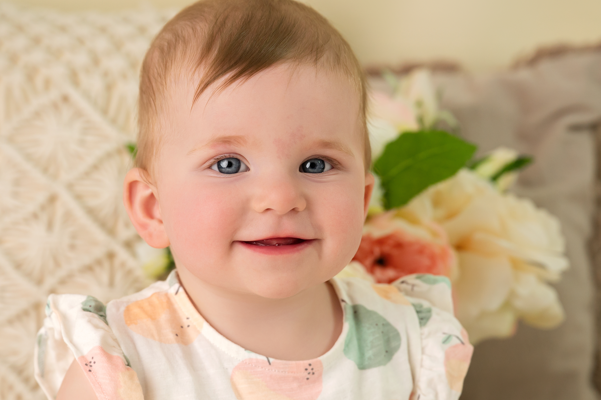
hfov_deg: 20.6
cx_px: 266
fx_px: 1652
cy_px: 193
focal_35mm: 99
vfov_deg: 13.8
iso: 500
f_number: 4
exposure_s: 1/250
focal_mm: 70
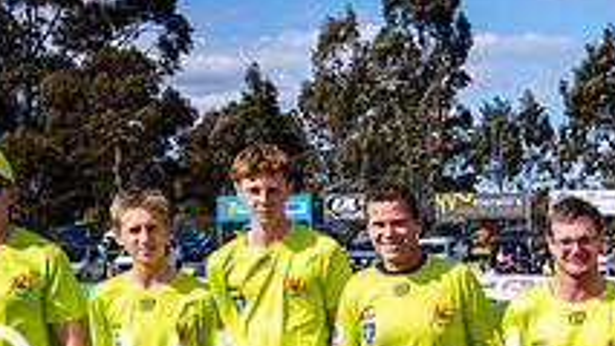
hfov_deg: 17.2
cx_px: 705
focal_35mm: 120
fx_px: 1958
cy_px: 401
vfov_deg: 10.0
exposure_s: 1/160
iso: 100
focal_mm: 28
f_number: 13
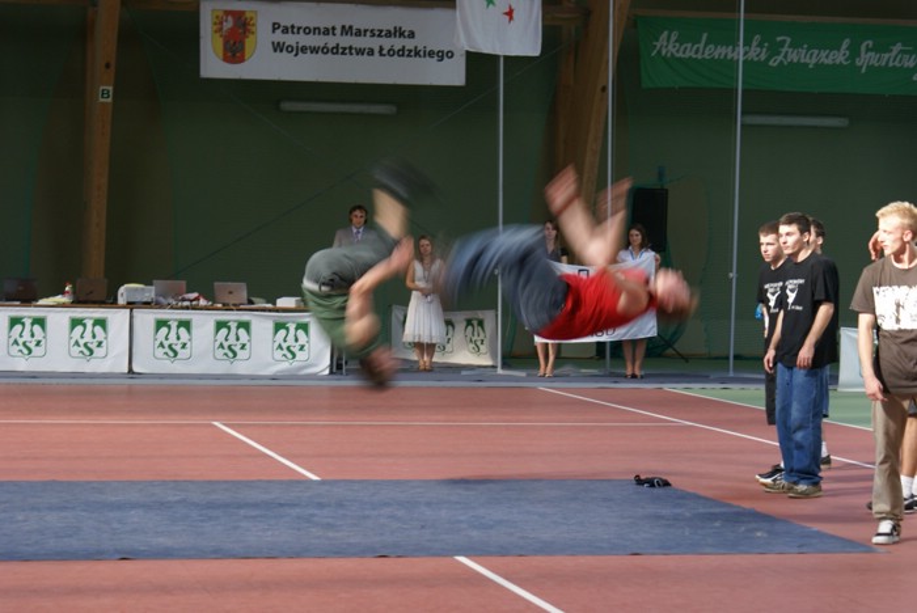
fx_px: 2677
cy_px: 306
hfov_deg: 19.4
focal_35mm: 105
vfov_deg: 13.1
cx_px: 458
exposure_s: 1/30
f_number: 5.6
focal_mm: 70
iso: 200
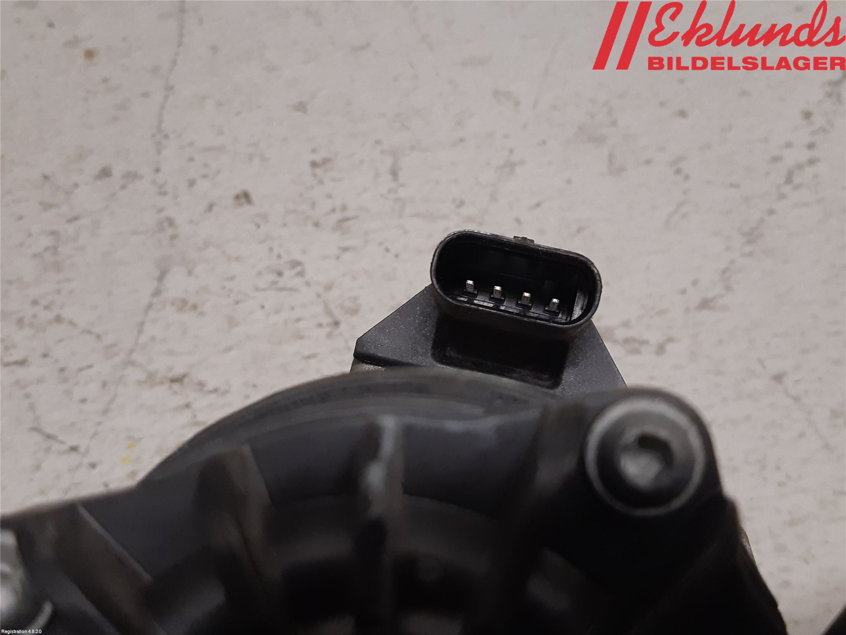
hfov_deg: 67.3
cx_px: 423
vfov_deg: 53.1
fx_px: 635
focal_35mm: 26
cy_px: 318
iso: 125
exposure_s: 1/50
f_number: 1.7
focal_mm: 3.93
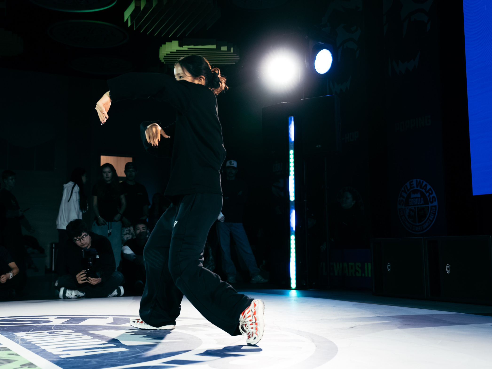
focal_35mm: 47
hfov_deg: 40.4
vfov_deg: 30.9
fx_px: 668
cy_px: 171
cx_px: 218
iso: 3200
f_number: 2.8
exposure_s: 1/800
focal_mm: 40
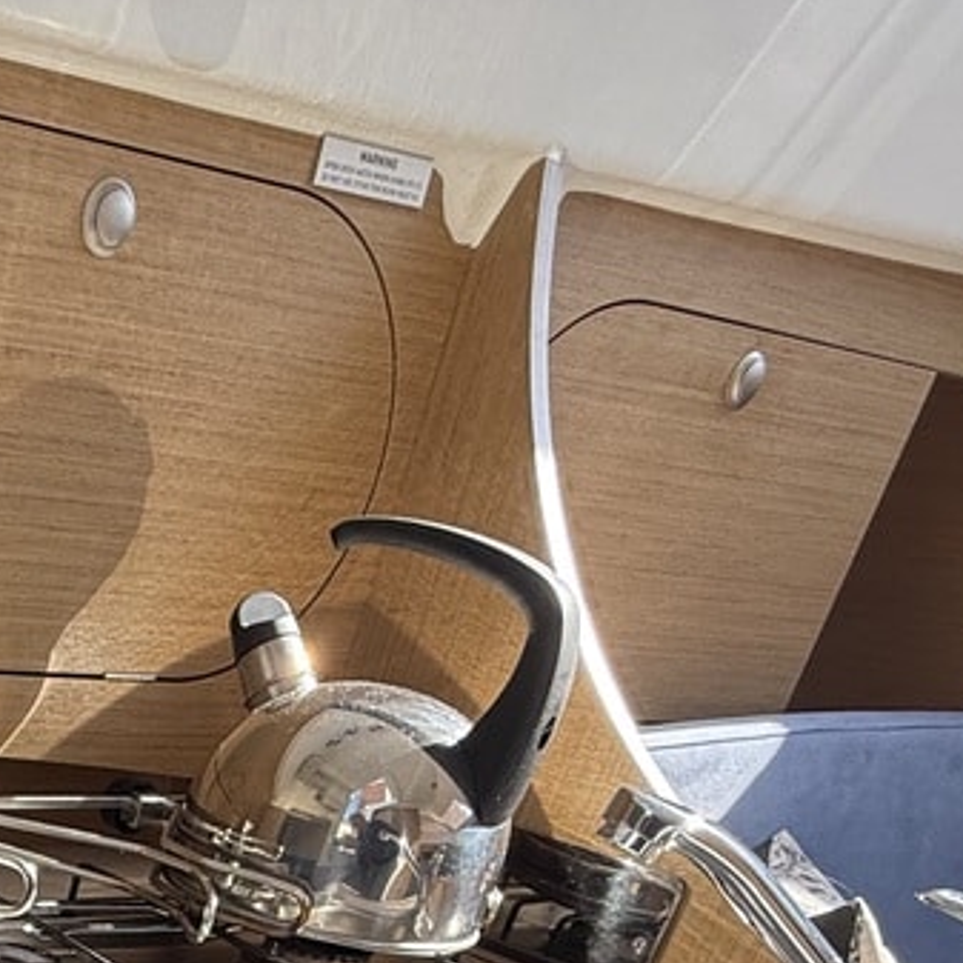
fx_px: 1385
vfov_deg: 30.0
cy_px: 1272
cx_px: -251
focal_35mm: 44
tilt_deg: -24.0
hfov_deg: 31.0
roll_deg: -9.8
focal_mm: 2.22
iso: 64
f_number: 2.2
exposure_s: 1/223
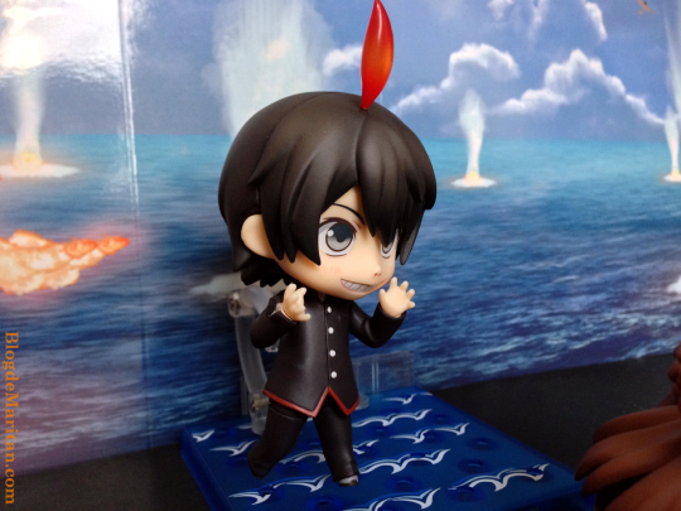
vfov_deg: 42.9
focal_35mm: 33
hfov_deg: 55.4
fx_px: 649
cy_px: 256
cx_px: 340
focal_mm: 4.12
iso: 250
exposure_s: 1/20
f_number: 2.4
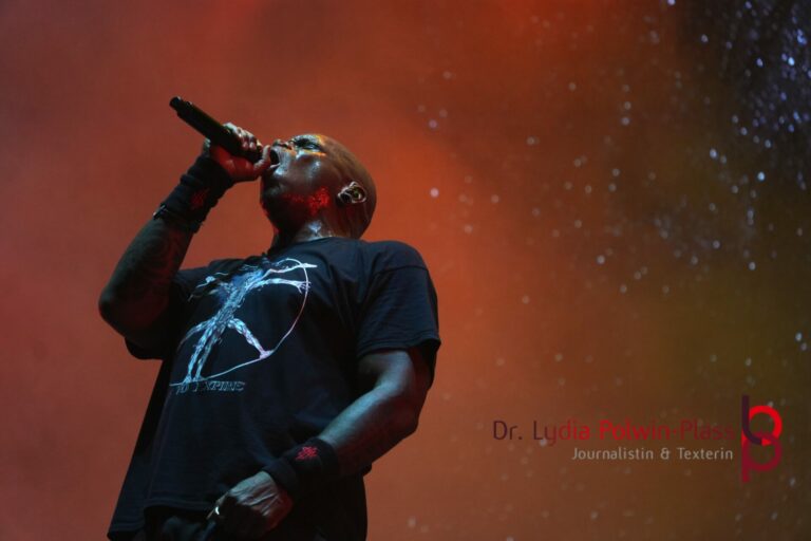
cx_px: 406
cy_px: 270
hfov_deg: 11.3
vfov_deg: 7.6
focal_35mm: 182
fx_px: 4088
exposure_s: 1/200
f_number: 5.6
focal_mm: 121
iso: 1600
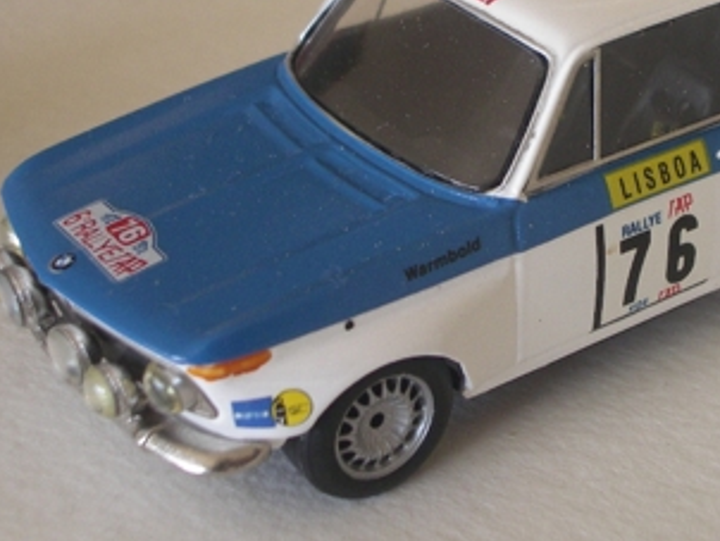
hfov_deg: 18.6
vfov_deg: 14.1
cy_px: 136
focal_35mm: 105
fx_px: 2186
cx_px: 510
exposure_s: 1/80
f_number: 3.5
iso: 160
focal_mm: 10.2
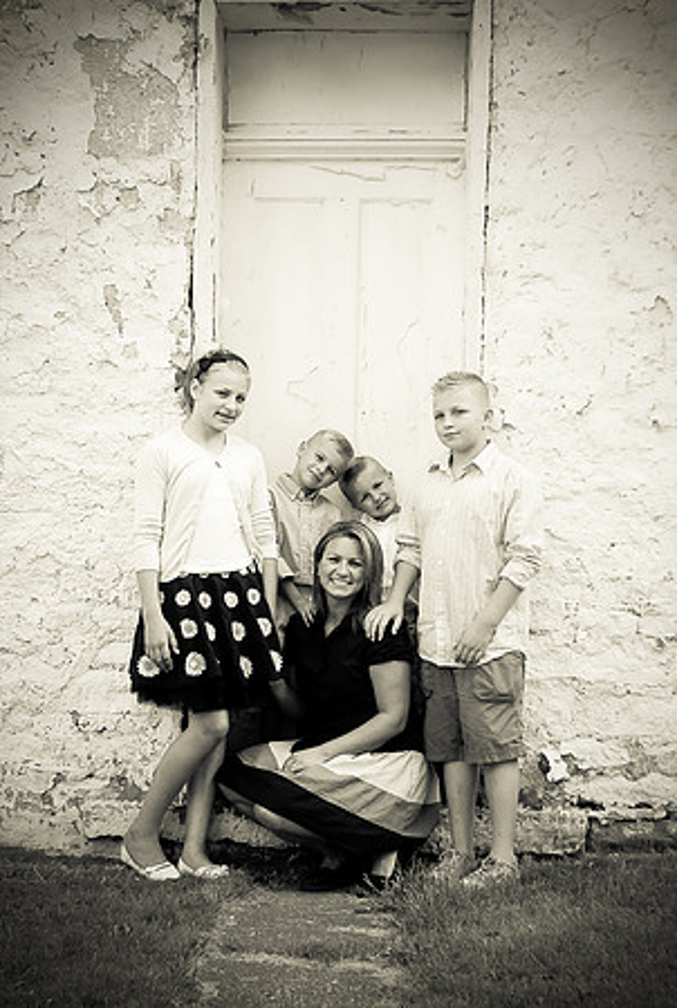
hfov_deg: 26.6
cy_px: 504
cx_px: 338
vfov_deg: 38.8
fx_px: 1432
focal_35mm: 51
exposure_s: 1/500
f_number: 4.5
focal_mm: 34
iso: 200
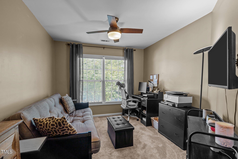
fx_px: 106
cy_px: 80
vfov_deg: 73.7
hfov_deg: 96.7
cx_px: 119
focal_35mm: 16
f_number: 8
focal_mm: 16
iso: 400
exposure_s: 1/4
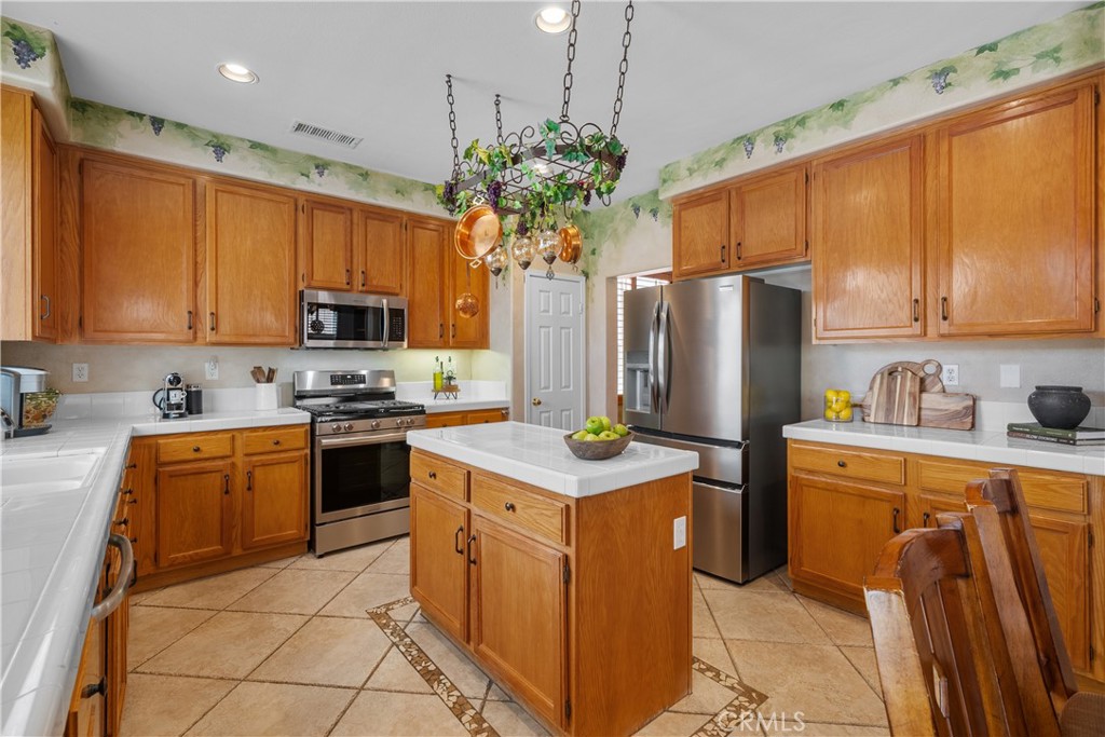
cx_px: 552
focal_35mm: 15
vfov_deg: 77.3
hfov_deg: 100.4
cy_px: 368
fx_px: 460
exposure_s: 1/2.5
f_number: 9
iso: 250
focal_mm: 15
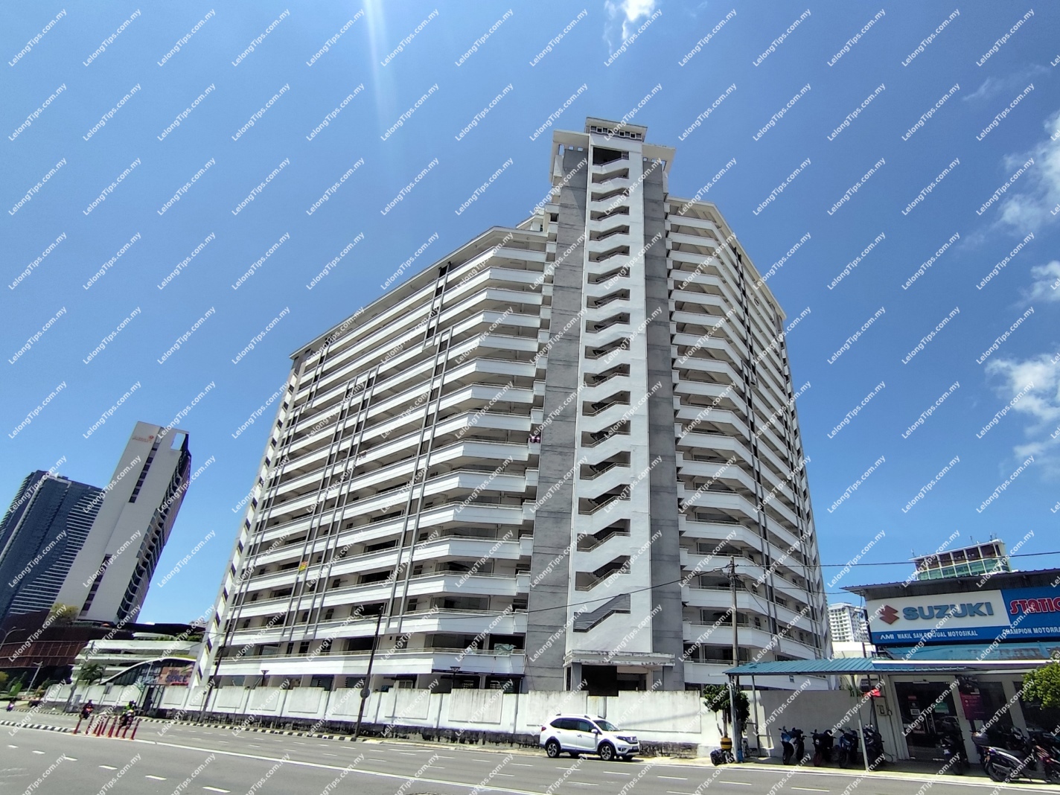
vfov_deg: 78.1
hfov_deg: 94.5
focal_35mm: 16
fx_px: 490
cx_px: 530
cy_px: 398
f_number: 2.2
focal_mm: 1.65
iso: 50
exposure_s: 1/1648
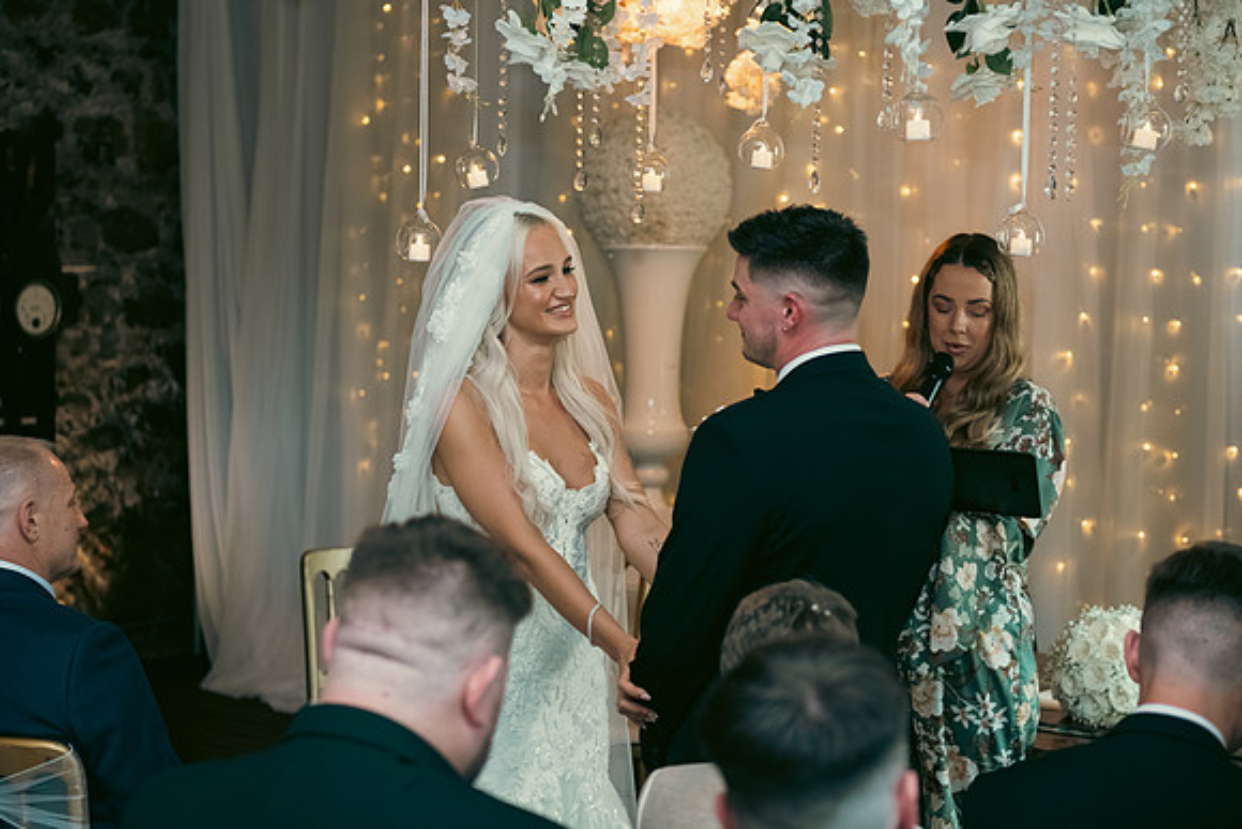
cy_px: 414
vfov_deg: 19.5
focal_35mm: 70
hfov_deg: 28.8
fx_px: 2415
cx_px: 621
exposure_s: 1/160
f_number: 3.5
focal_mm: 70
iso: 1250
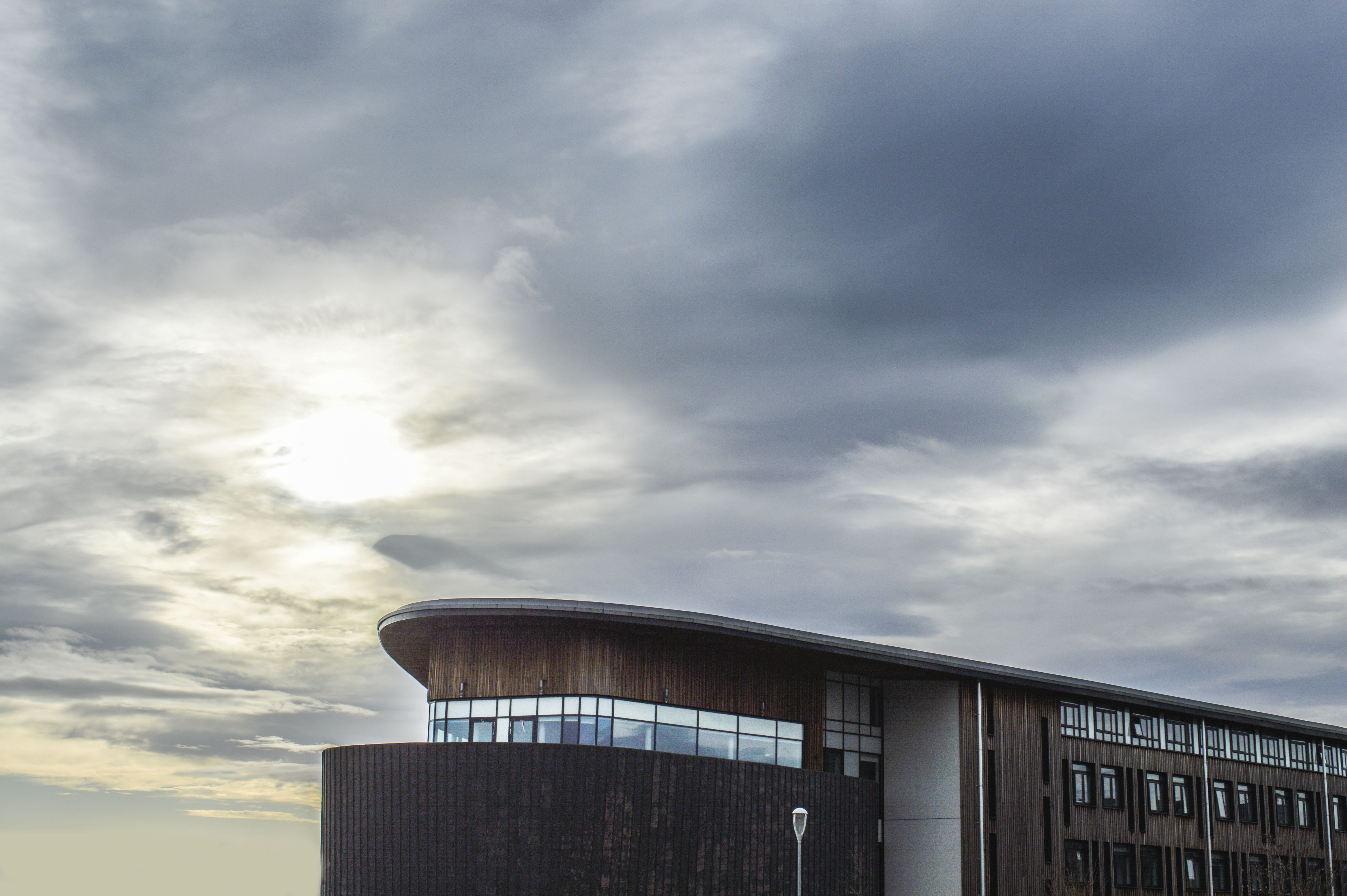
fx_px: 1682
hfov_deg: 43.6
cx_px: 674
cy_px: 448
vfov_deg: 29.8
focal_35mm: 45
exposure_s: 1/640
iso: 100
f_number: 13
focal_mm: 30
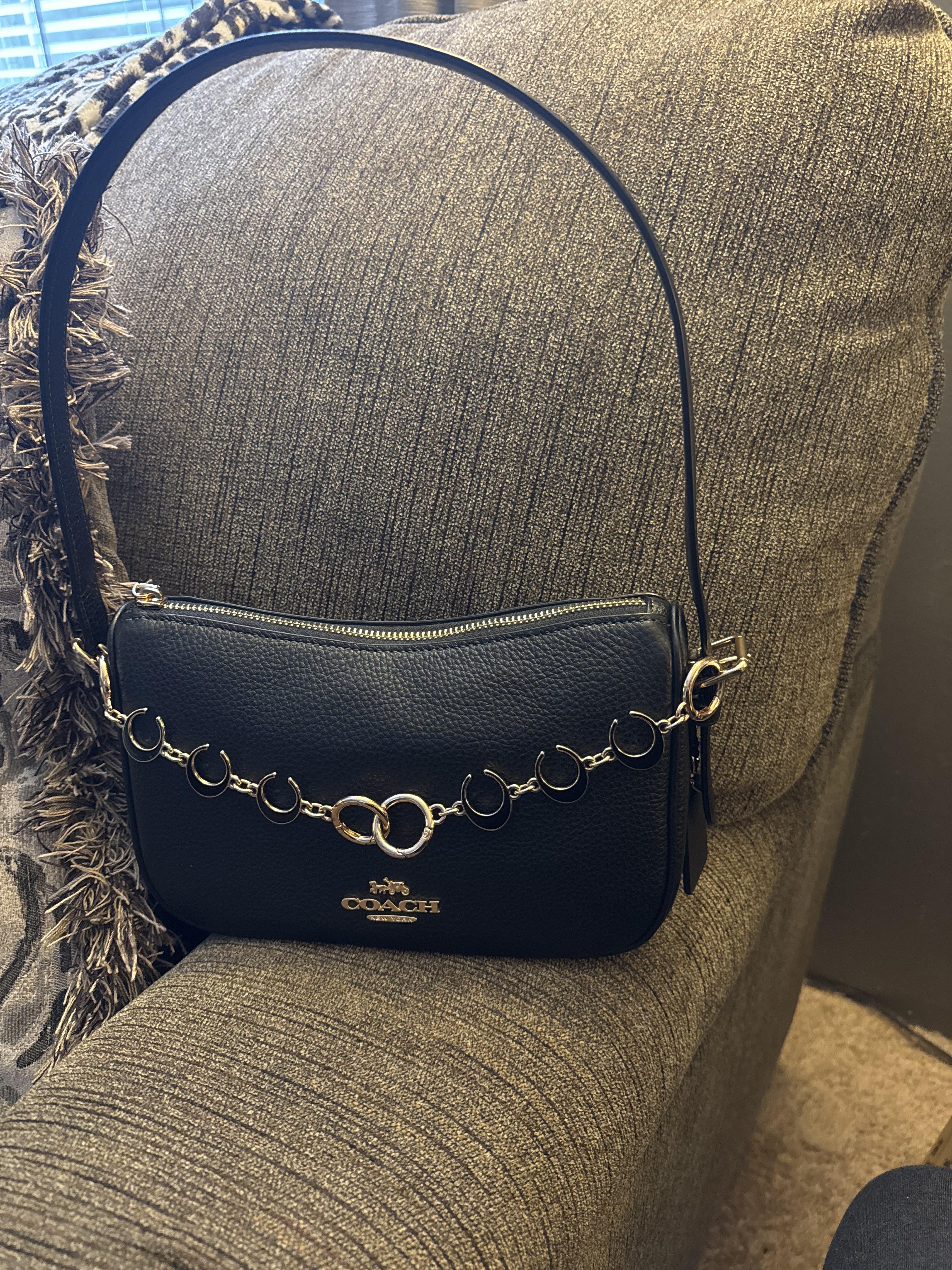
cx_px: 476
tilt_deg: -29.9
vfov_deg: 71.6
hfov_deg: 56.8
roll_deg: +2.2
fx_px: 880
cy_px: 635
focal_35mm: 24
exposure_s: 1/30
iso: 1000
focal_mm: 6.76
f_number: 1.78
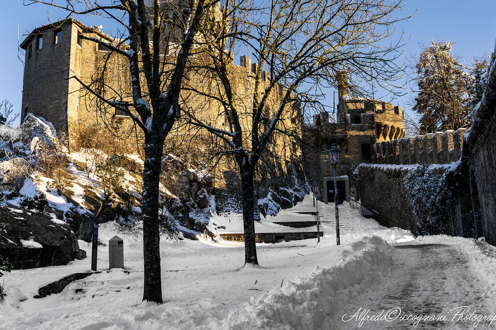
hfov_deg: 43.6
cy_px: 97
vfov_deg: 29.5
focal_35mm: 45
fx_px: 620
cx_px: 259
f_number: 8
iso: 200
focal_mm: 31
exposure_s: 1/500
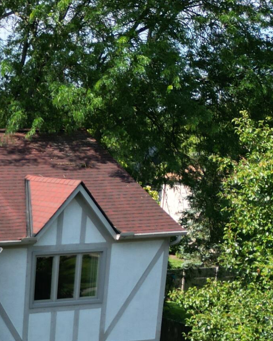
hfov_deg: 16.7
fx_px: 828
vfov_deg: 22.0
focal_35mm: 82
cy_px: 374
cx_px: -158
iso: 150
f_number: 1.7
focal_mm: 6.72
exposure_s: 1/2000
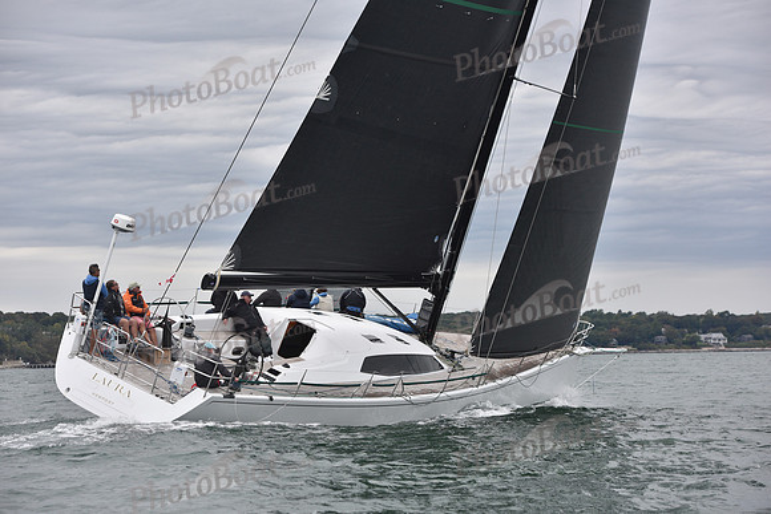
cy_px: 257
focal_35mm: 105
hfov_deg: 19.5
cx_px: 386
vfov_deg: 13.0
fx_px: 2249
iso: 400
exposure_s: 1/1000
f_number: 5
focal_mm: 105
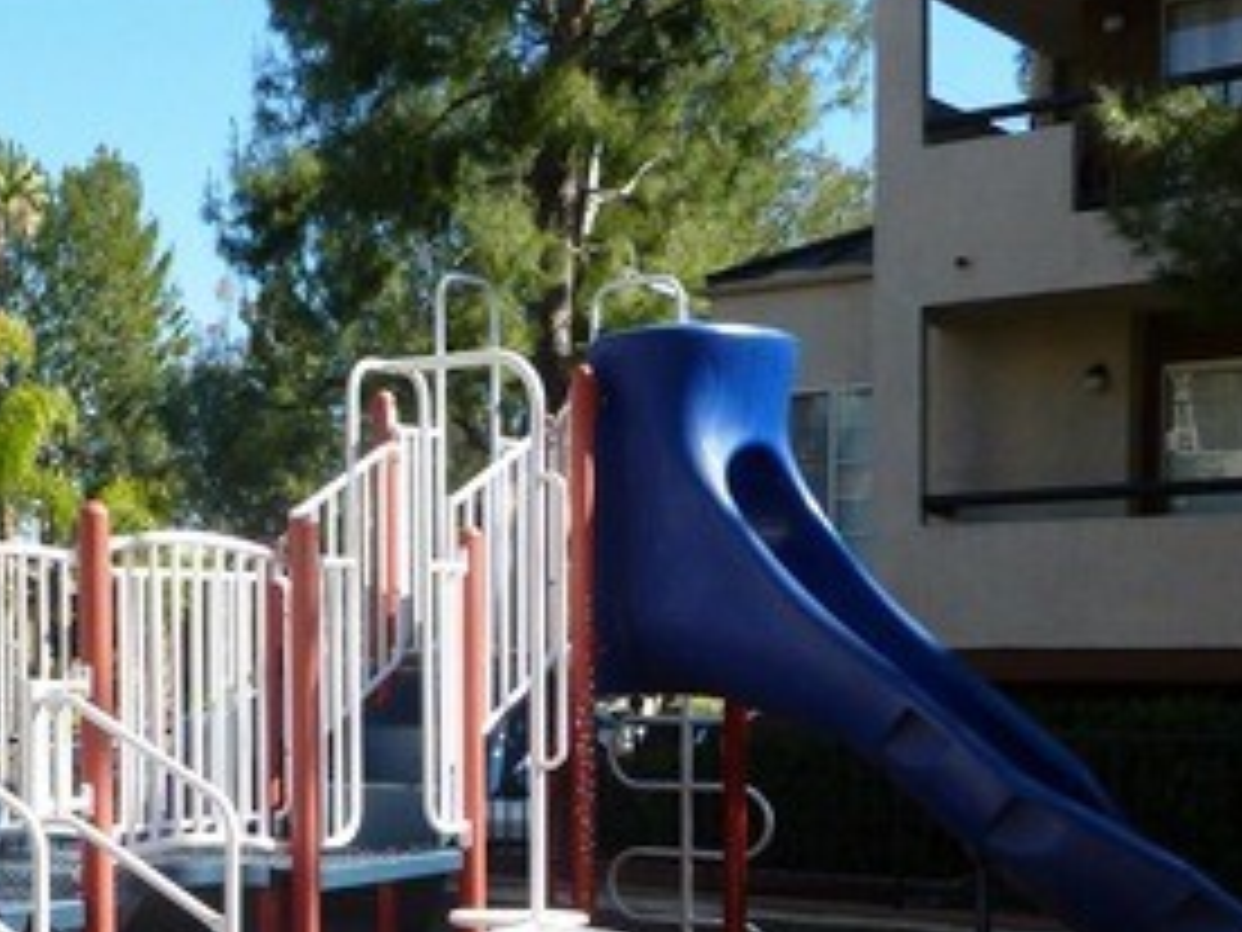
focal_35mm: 58
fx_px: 2081
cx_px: 189
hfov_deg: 32.0
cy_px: 797
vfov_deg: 24.7
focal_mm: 4.1
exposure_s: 1/400
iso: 80
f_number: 4
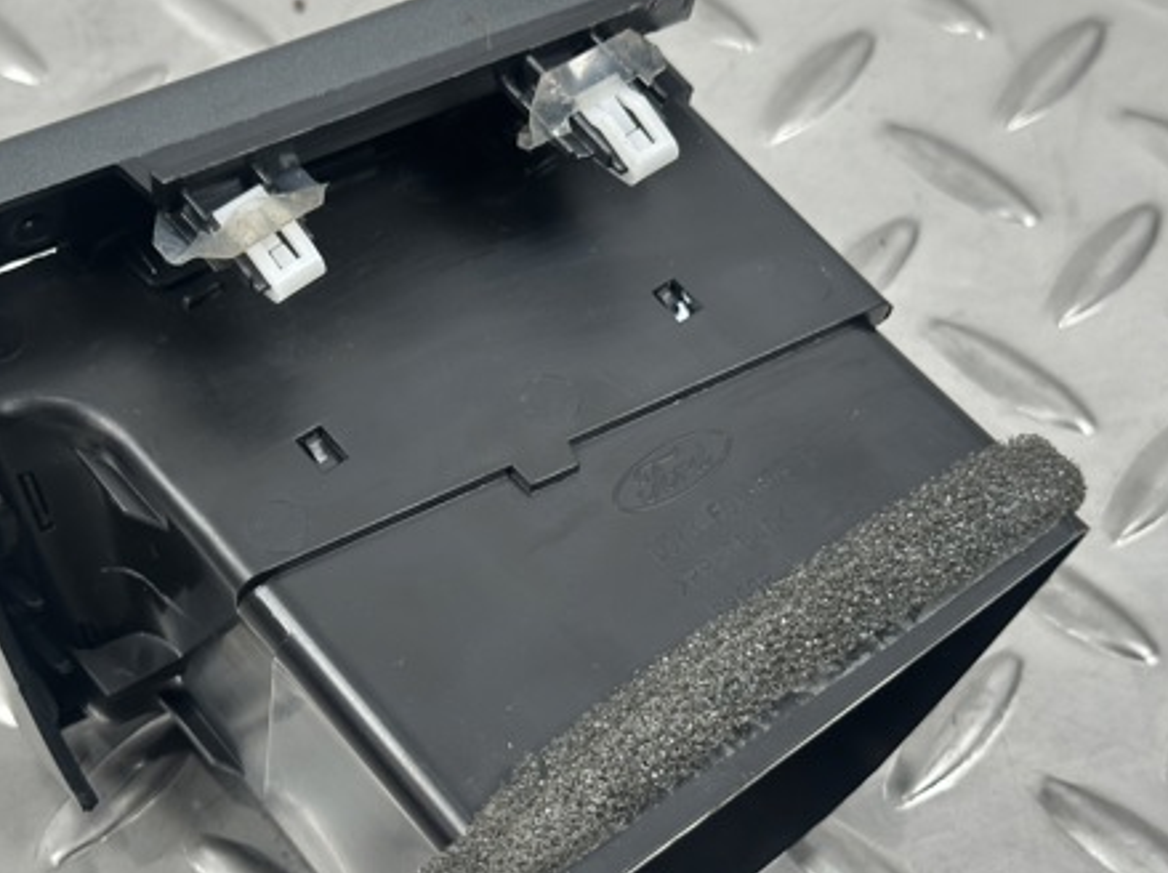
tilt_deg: -58.3
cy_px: 510
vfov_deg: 20.9
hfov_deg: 27.7
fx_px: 2359
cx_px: 460
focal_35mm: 70
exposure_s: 1/100
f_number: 1.78
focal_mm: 6.86
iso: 125
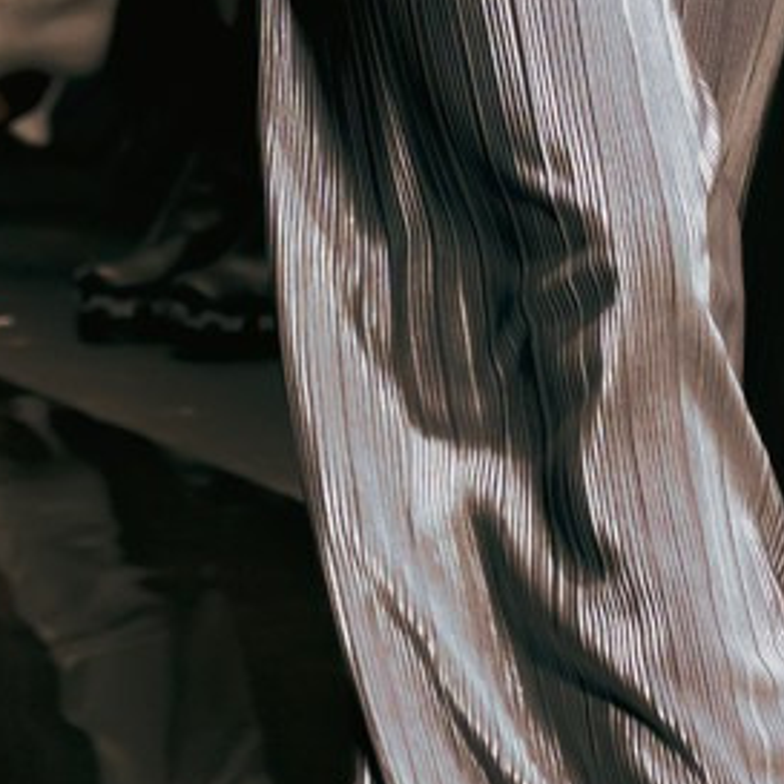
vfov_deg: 5.2
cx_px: 790
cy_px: -629
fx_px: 8430
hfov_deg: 5.3
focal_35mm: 329
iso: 1600
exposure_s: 1/200
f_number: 3.5
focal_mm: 55
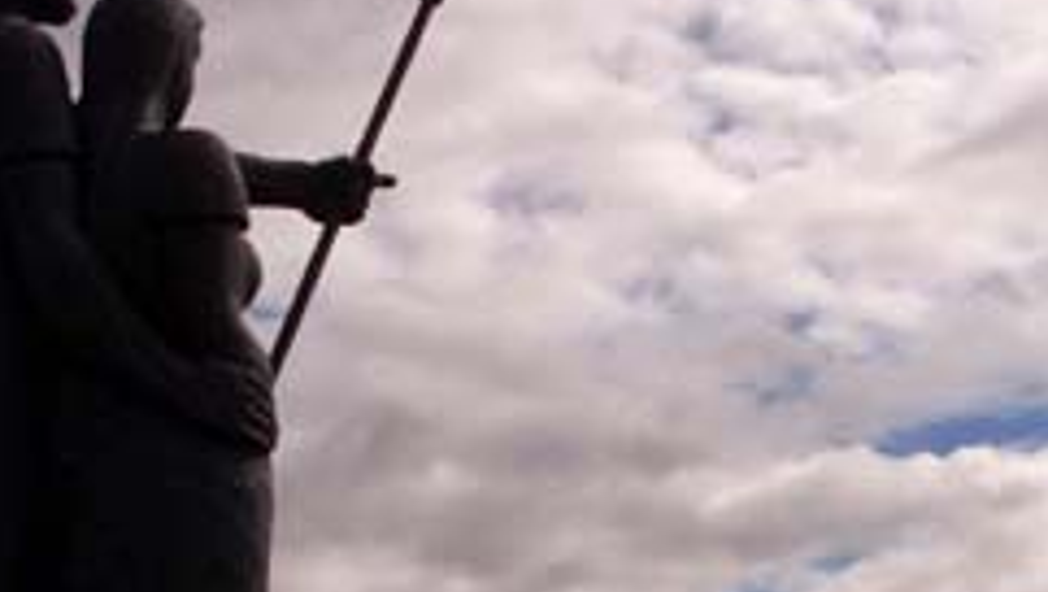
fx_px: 2837
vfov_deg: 11.9
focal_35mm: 102
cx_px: 526
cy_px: 481
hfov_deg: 20.9
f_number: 4.6
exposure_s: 1/2000
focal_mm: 6.8
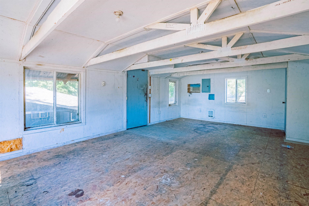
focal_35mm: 16
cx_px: 154
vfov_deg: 73.8
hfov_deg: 96.7
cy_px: 103
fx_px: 137
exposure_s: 1/640
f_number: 8
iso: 400
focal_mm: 16
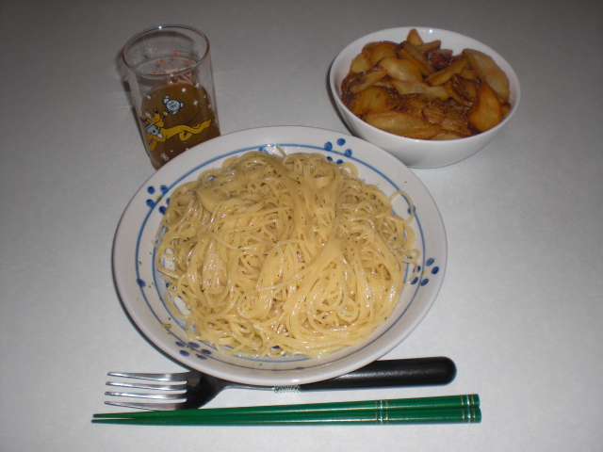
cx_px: 302
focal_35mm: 38
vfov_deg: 37.7
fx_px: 662
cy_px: 226
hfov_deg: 49.0
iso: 64
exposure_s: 1/60
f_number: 3.1
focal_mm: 6.3
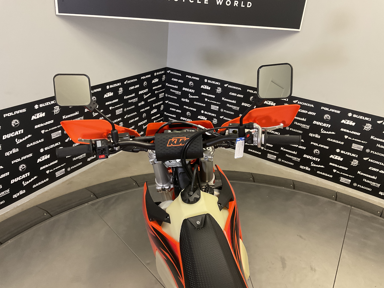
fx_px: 322
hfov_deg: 61.7
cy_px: 144
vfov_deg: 48.2
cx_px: 192
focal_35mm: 29
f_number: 1.8
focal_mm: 3
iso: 200
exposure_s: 1/40
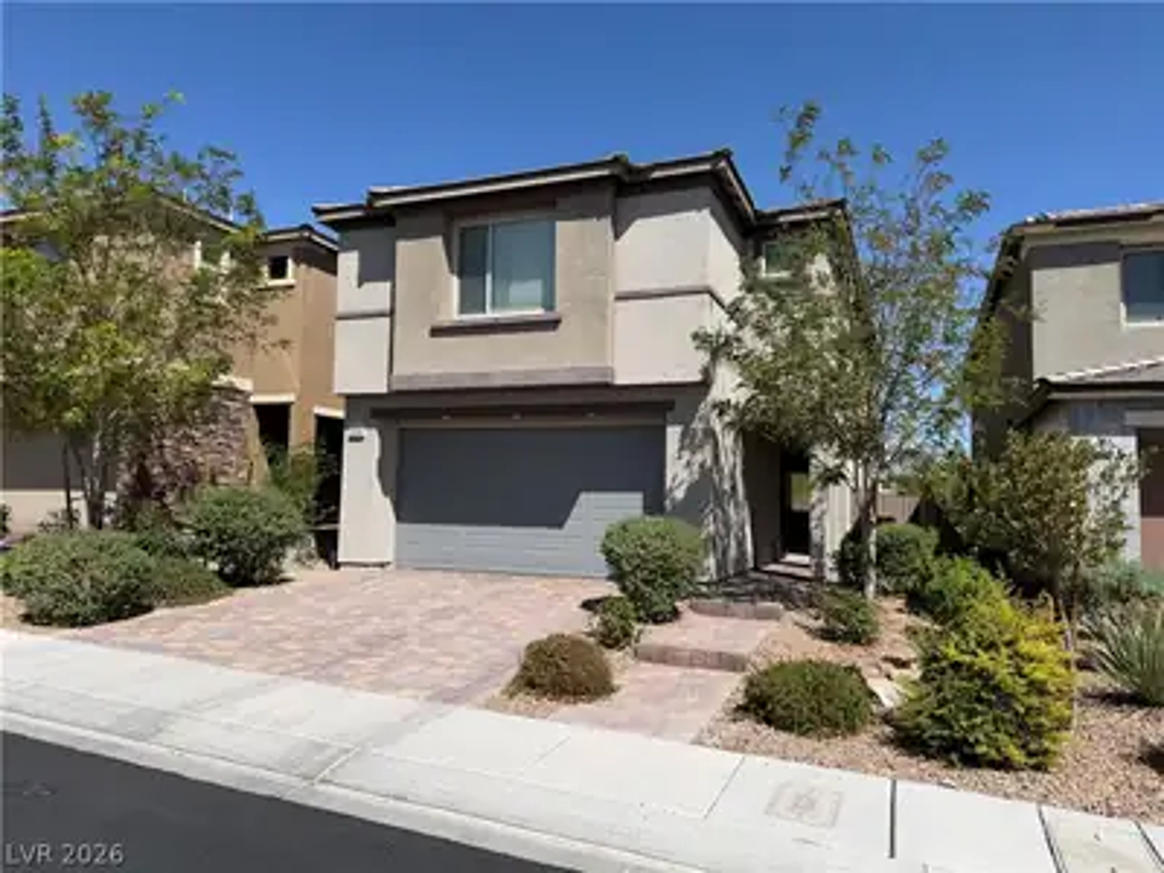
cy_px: 436
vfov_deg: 56.8
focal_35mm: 24
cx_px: 582
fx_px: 807
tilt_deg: +5.2
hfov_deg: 71.6
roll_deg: -1.8
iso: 80
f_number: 1.78
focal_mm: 6.76
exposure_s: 1/6173
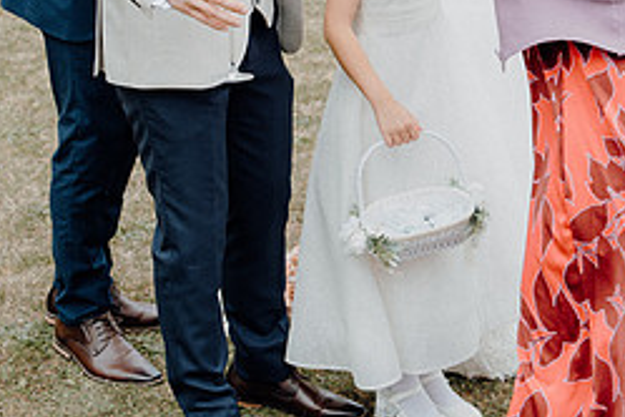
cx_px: 454
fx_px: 1823
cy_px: -36
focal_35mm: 105
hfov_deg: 19.3
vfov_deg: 12.8
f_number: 3.5
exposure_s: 1/500
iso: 125
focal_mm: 45
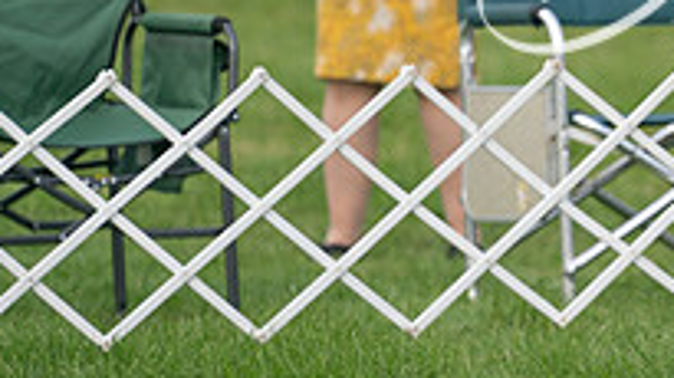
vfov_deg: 2.0
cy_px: 102
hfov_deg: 3.6
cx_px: 878
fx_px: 10573
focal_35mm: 592
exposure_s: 1/3200
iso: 500
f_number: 3.5
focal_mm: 200
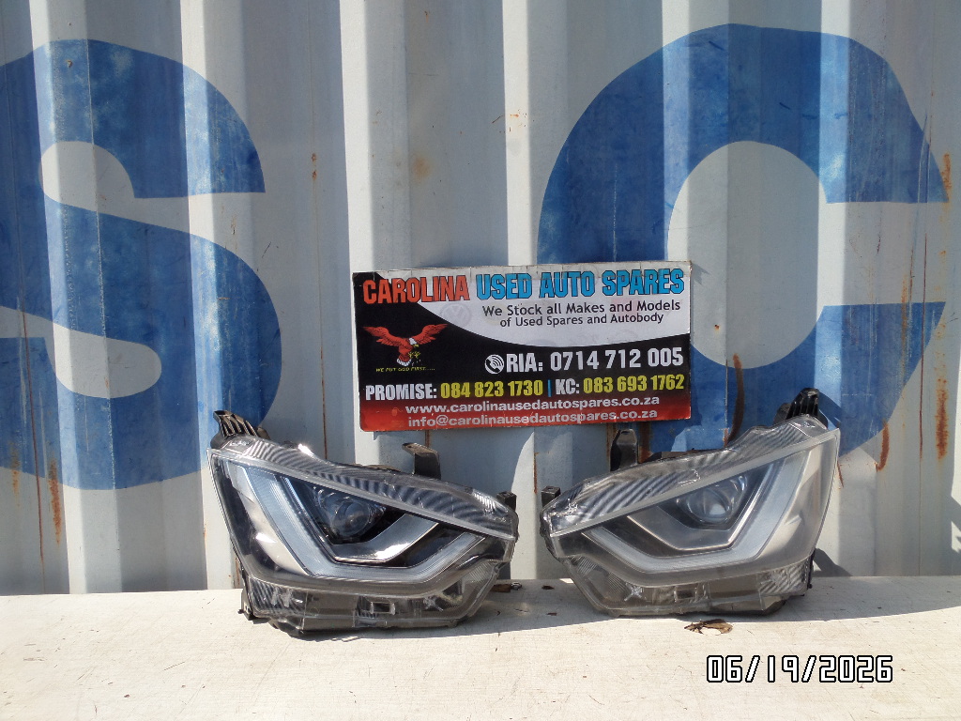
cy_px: 360
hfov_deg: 71.6
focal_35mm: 24
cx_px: 480
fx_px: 666
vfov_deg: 56.8
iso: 80
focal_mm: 4
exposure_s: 1/500
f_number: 4.6
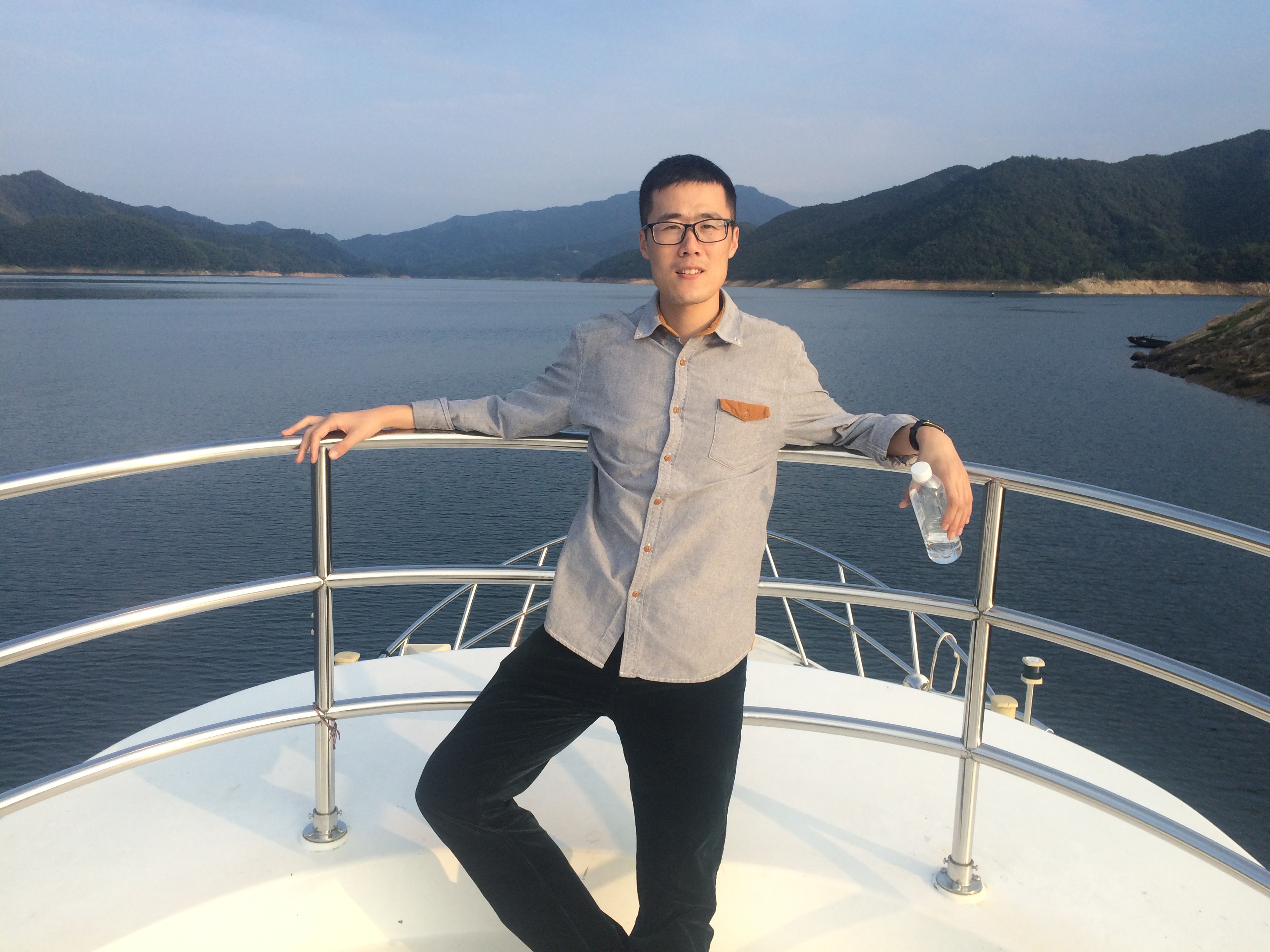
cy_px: 476
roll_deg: -1.9
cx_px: 635
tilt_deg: -9.9
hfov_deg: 61.7
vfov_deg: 48.2
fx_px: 1064
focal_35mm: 29
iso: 32
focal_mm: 4.15
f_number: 2.2
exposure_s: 1/1001
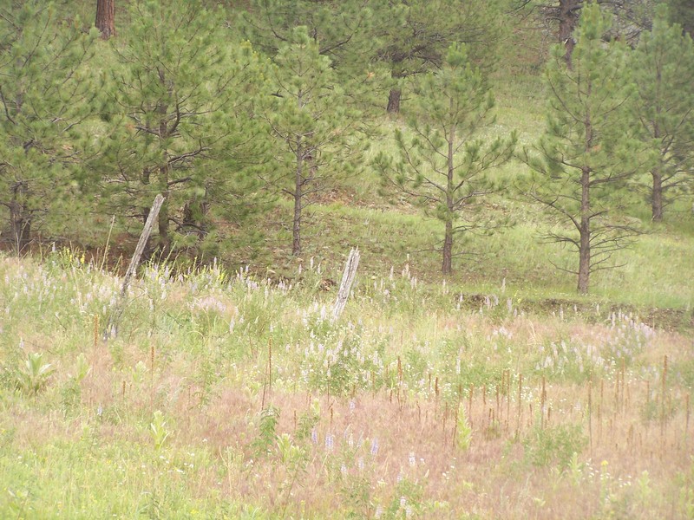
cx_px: 347
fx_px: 3388
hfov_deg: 11.7
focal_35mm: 169
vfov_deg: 8.8
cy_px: 260
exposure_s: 1/180
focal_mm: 28
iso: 140
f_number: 3.2
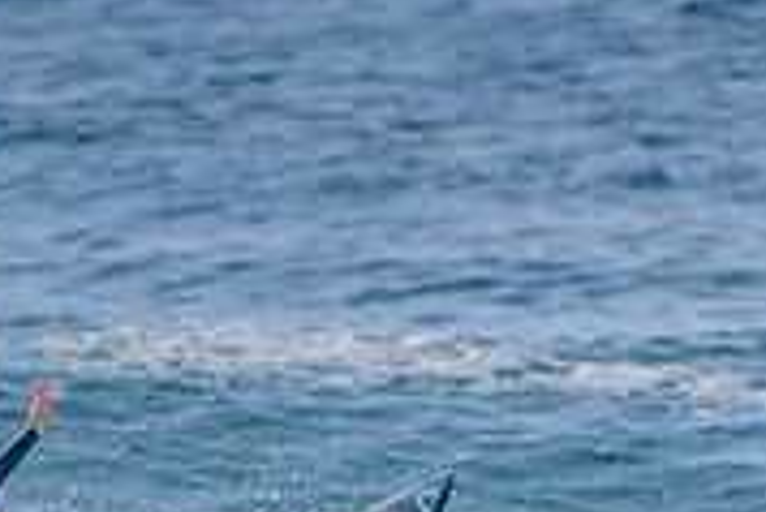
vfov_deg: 0.7
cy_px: 767
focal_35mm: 1994
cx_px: -46
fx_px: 42461
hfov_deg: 1.0
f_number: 5.6
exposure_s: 1/2000
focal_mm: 500
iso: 100
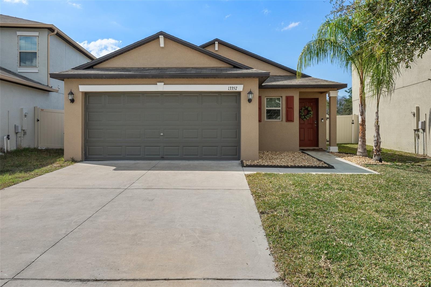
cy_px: 144
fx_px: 311
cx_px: 216
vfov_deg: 49.5
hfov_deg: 69.4
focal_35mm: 26
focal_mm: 26
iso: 400
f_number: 8
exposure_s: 1/320
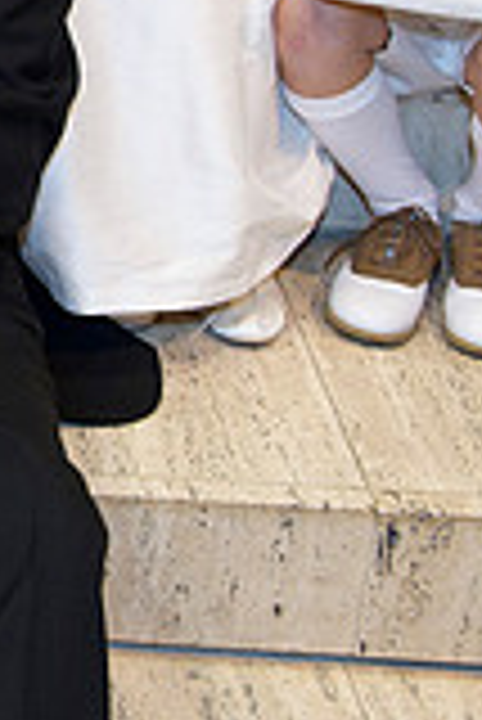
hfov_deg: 11.6
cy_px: -63
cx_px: -518
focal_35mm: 105
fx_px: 2104
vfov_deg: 18.7
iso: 1600
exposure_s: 1/80
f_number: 5
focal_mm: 29
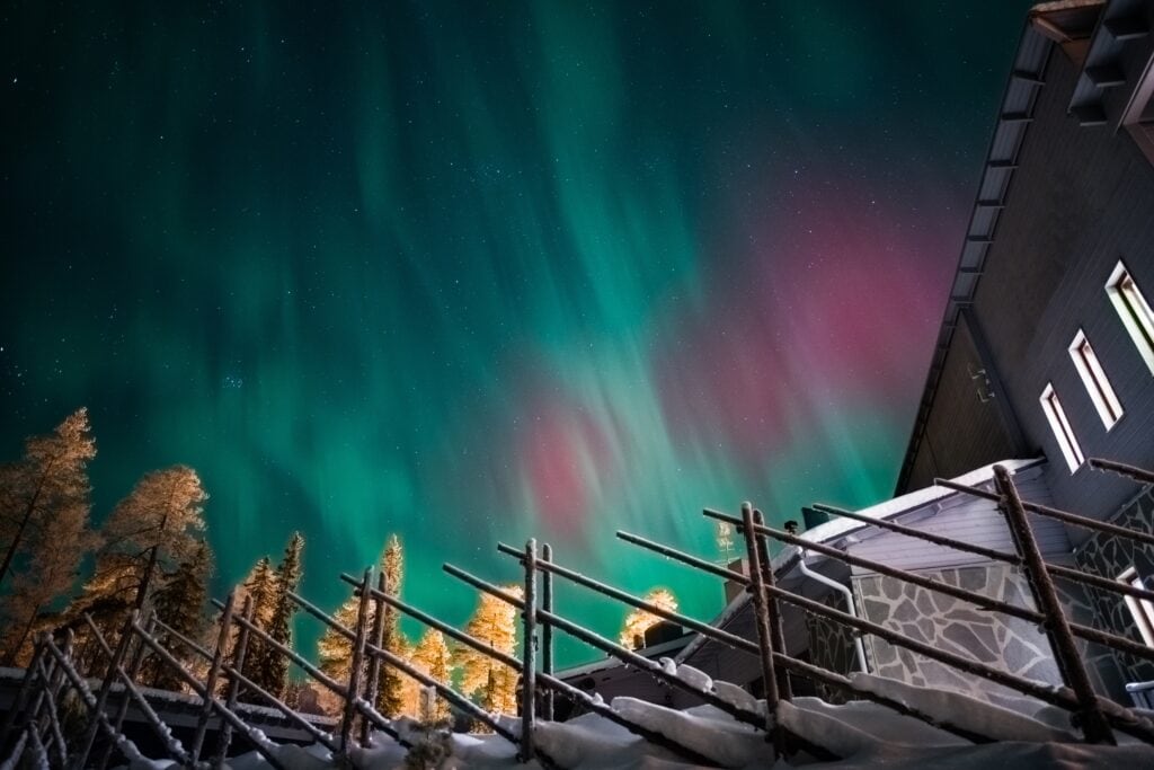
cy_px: 385
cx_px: 577
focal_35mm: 21
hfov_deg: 81.2
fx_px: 673
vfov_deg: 59.5
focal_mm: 21
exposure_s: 8
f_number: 2.8
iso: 1250
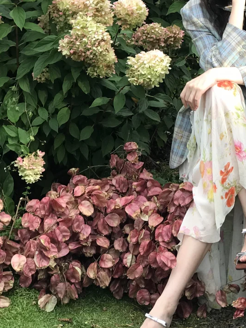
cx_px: 246
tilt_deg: -8.8
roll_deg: -0.4
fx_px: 1090
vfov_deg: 16.9
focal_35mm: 115
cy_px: 51
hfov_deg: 12.7
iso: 20
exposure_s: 1/103
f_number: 2.8
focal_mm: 6.6
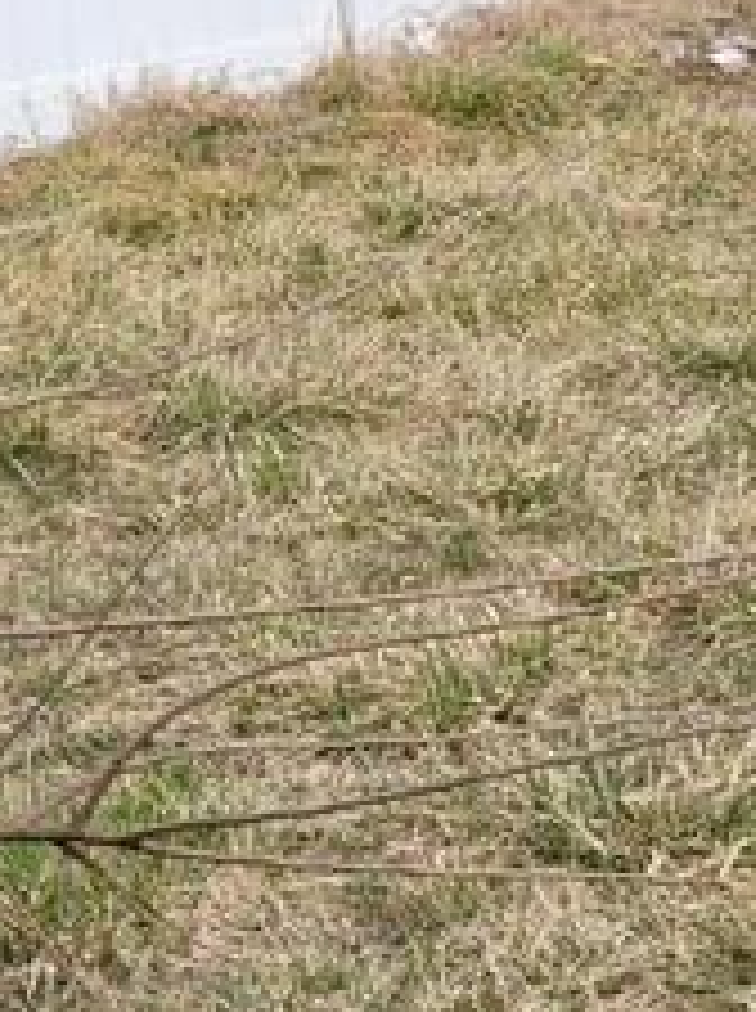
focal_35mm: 125
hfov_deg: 11.2
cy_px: 184
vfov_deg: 15.7
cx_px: 1220
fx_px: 3650
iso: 40
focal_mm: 5.4
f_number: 1.8
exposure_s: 1/2953
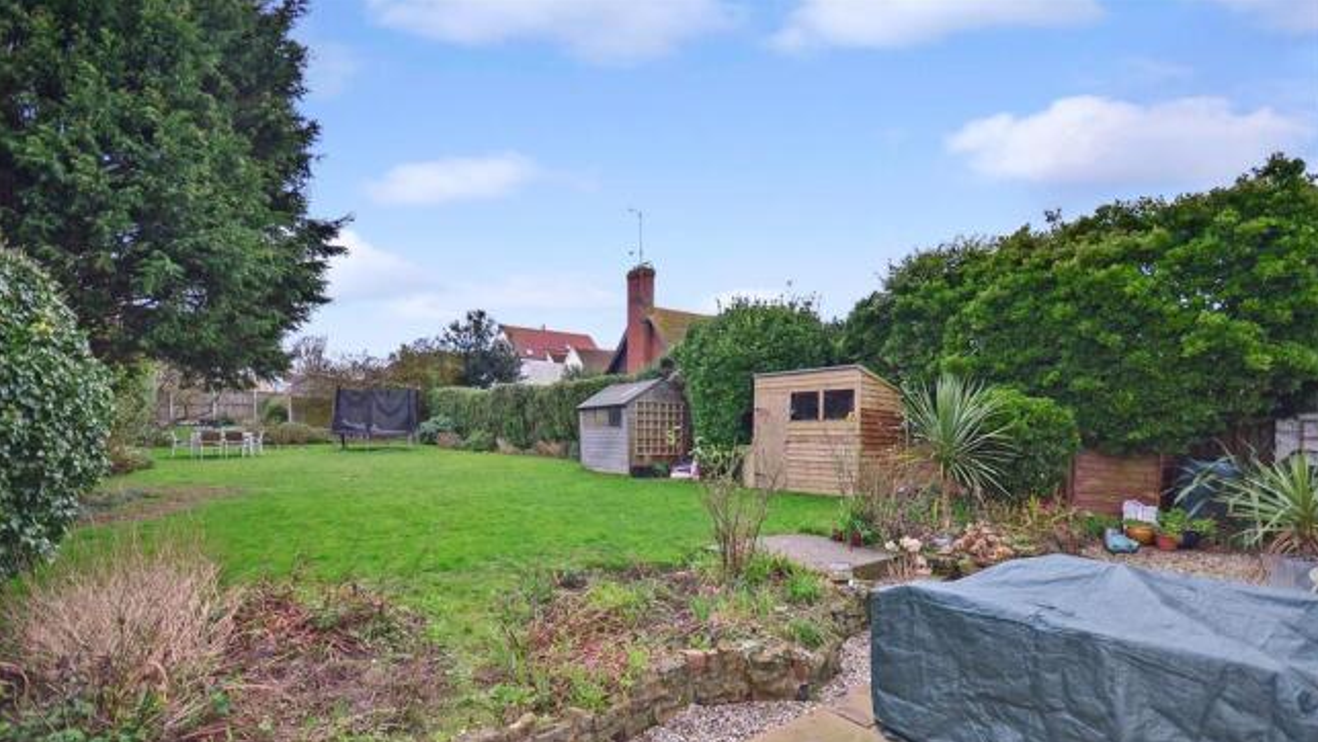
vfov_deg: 66.6
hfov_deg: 99.4
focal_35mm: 16
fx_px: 559
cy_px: 441
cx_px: 652
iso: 100
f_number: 5
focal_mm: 10
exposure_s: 1/100
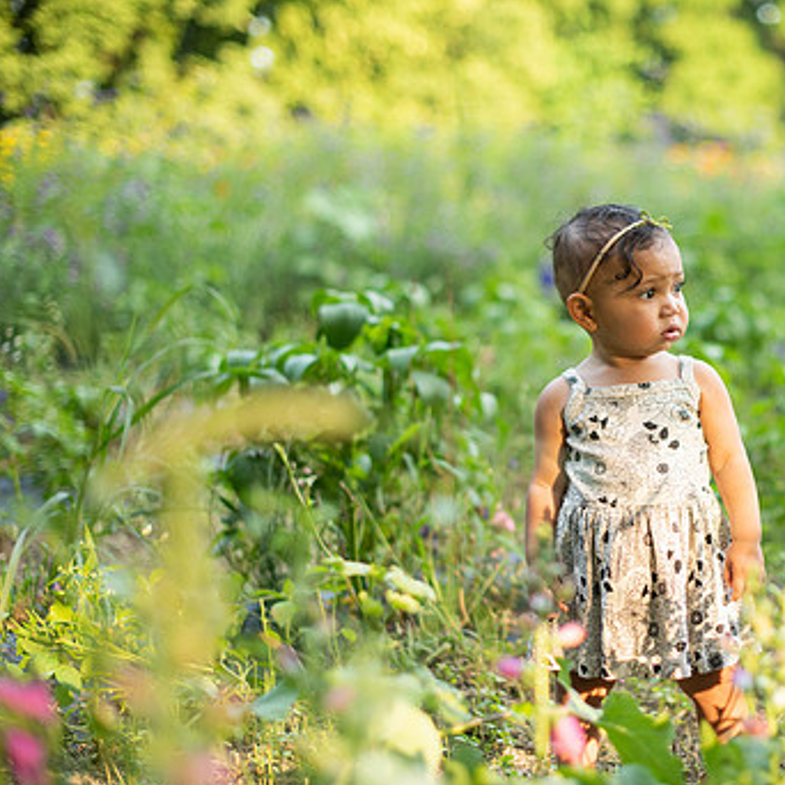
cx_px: 578
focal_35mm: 72
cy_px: 435
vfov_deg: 24.0
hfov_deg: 23.8
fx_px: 1847
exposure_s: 1/1000
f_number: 1.8
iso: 320
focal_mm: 50
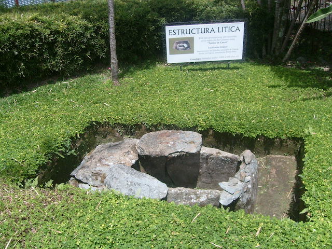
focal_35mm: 35
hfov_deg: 52.6
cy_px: 124
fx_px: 336
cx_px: 166
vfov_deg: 40.7
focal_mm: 5.8
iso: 100
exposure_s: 1/180
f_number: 7.1
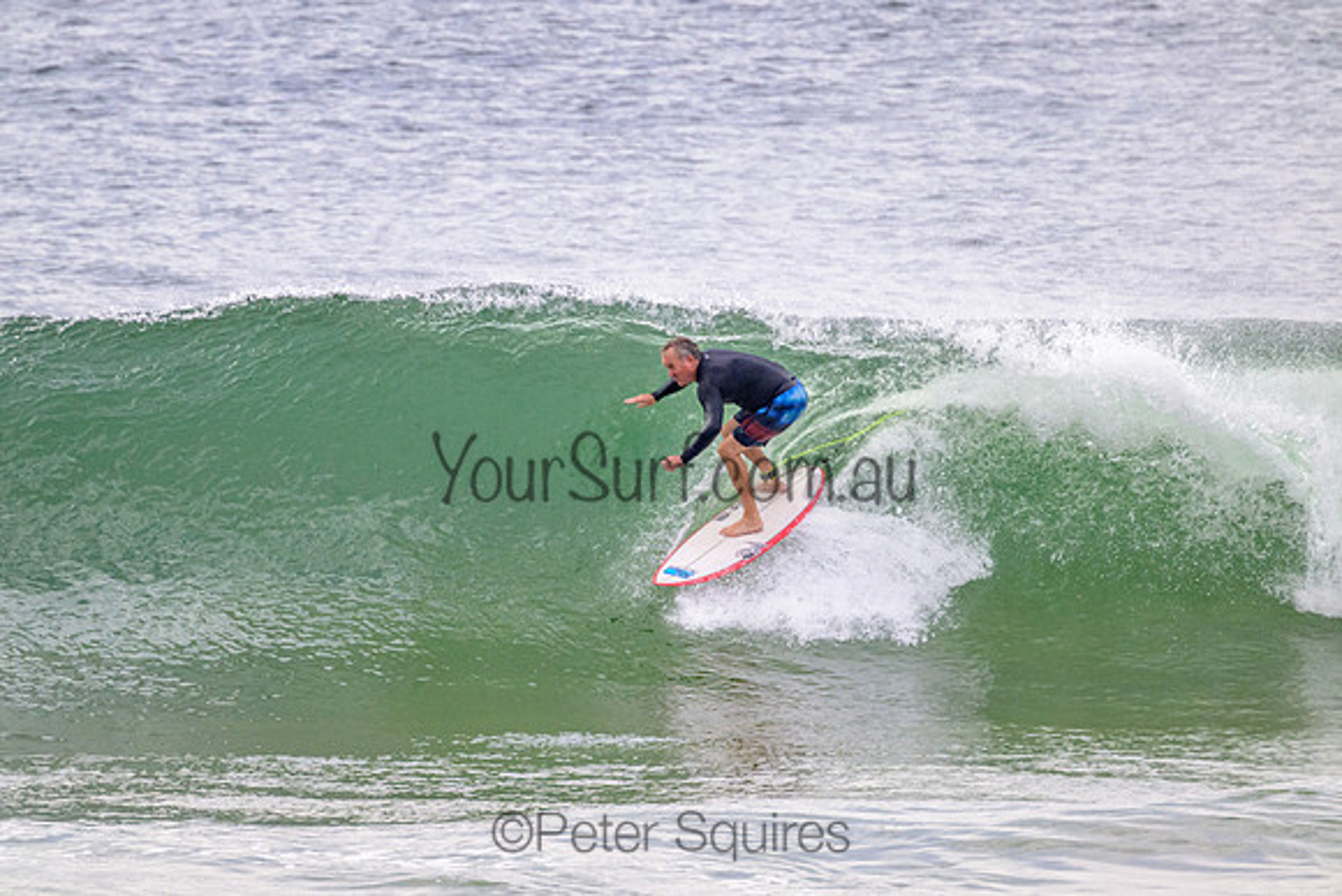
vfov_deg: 1.7
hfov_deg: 2.6
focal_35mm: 800
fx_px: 29828
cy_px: 448
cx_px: 671
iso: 2200
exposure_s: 1/2000
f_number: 11
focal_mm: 800
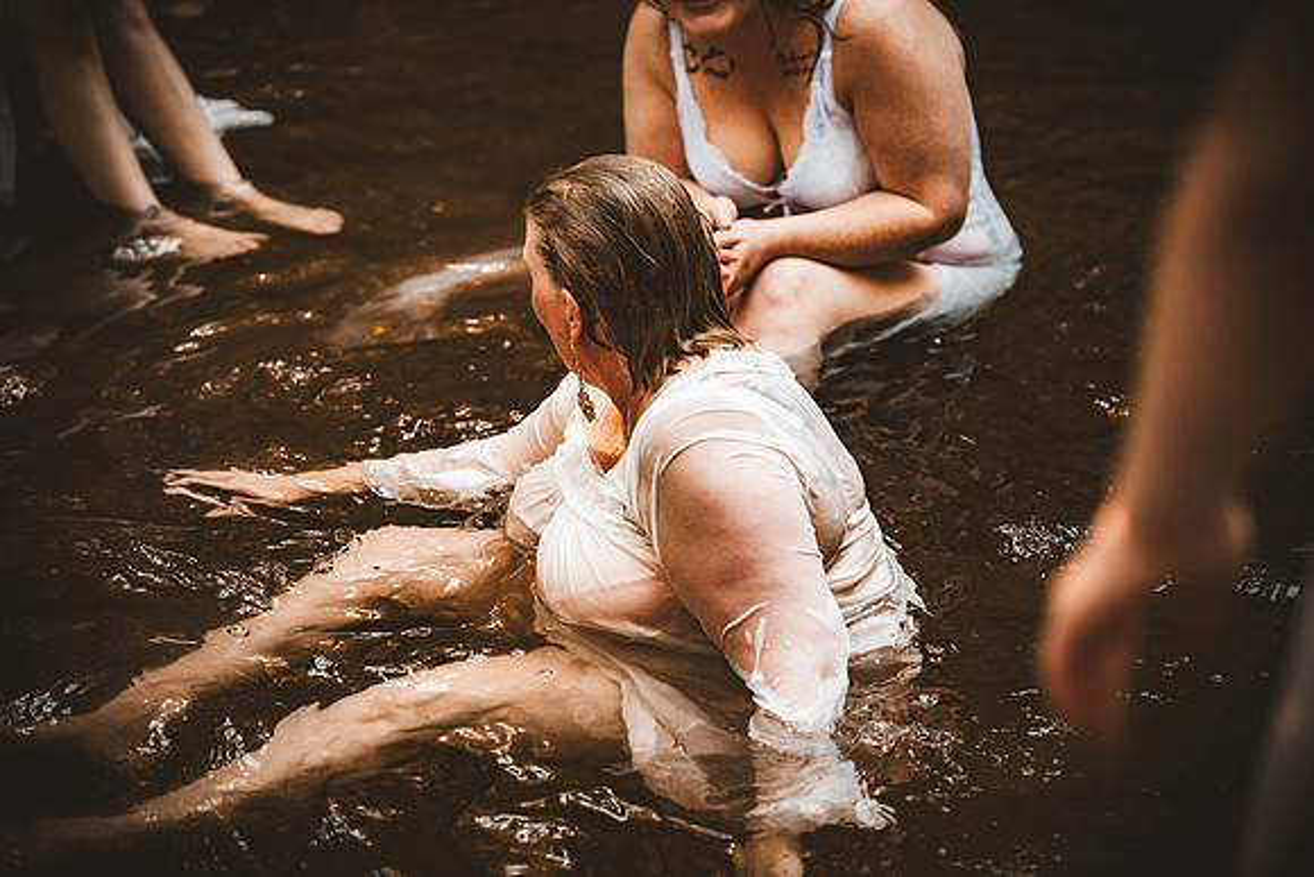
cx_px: 657
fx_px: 3286
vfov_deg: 15.2
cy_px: 438
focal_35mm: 90
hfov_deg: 22.6
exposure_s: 1/400
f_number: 2.8
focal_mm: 90
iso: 1000
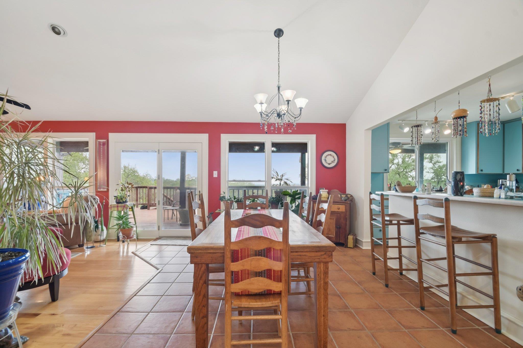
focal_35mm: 15
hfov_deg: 100.4
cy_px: 174
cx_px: 262
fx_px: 218
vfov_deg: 77.3
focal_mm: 10
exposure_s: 1/3.33
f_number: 8
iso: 400
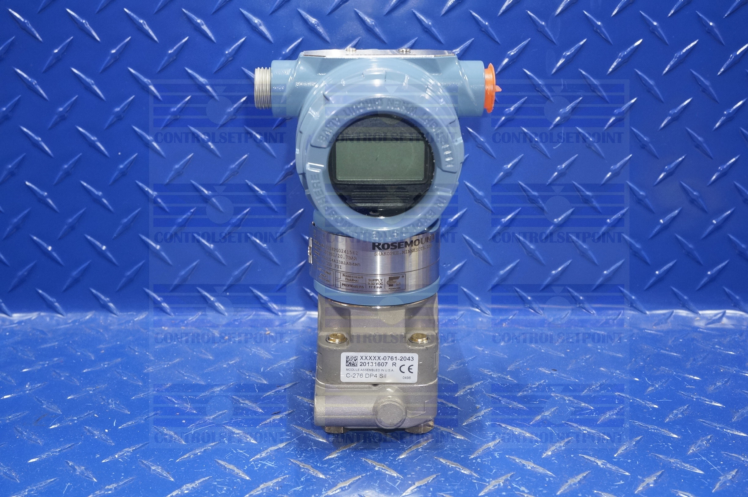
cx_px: 374
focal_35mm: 48
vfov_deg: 28.0
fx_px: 996
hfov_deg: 41.2
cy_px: 248
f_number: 8
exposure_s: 1/25
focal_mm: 32
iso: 800
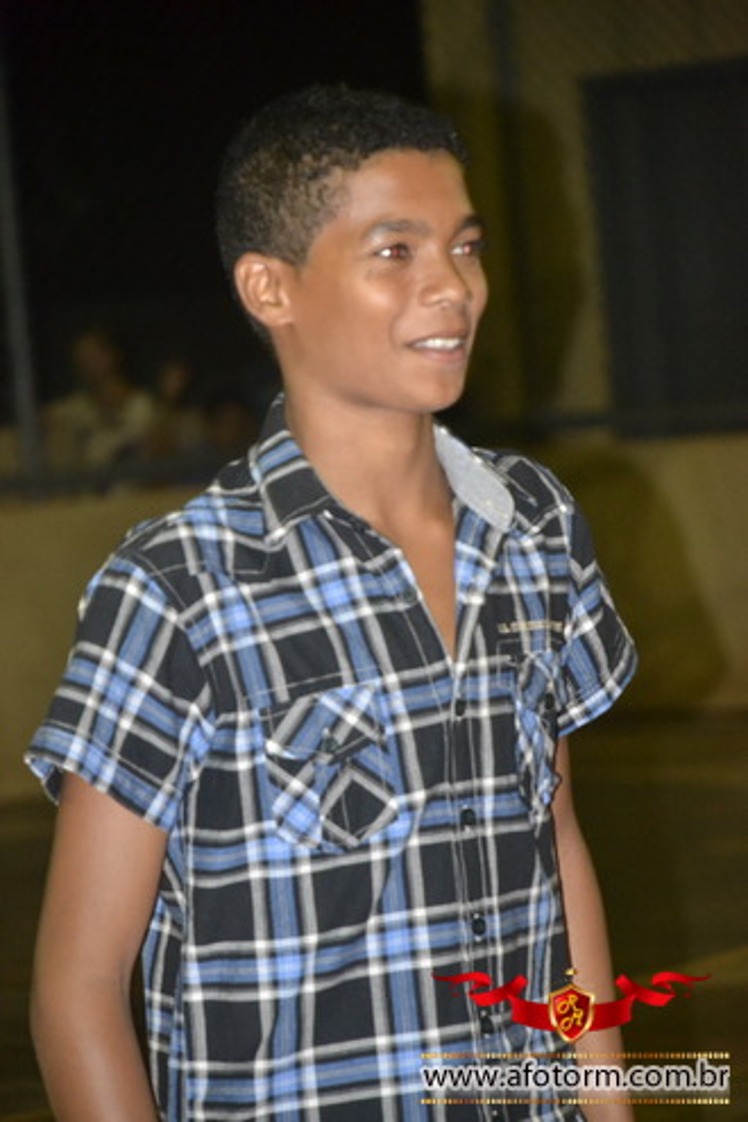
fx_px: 6311
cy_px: 561
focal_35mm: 202
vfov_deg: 10.2
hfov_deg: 6.8
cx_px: 374
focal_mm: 135
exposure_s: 1/60
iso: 3200
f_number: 5.6
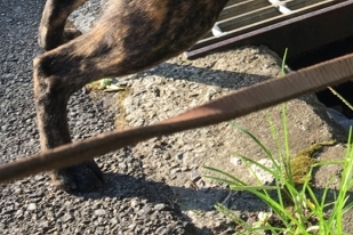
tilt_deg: -28.7
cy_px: -34
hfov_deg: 19.9
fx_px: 980
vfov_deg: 13.4
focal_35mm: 100
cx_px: 334
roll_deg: -0.5
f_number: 2.2
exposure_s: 1/299
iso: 25
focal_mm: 4.15
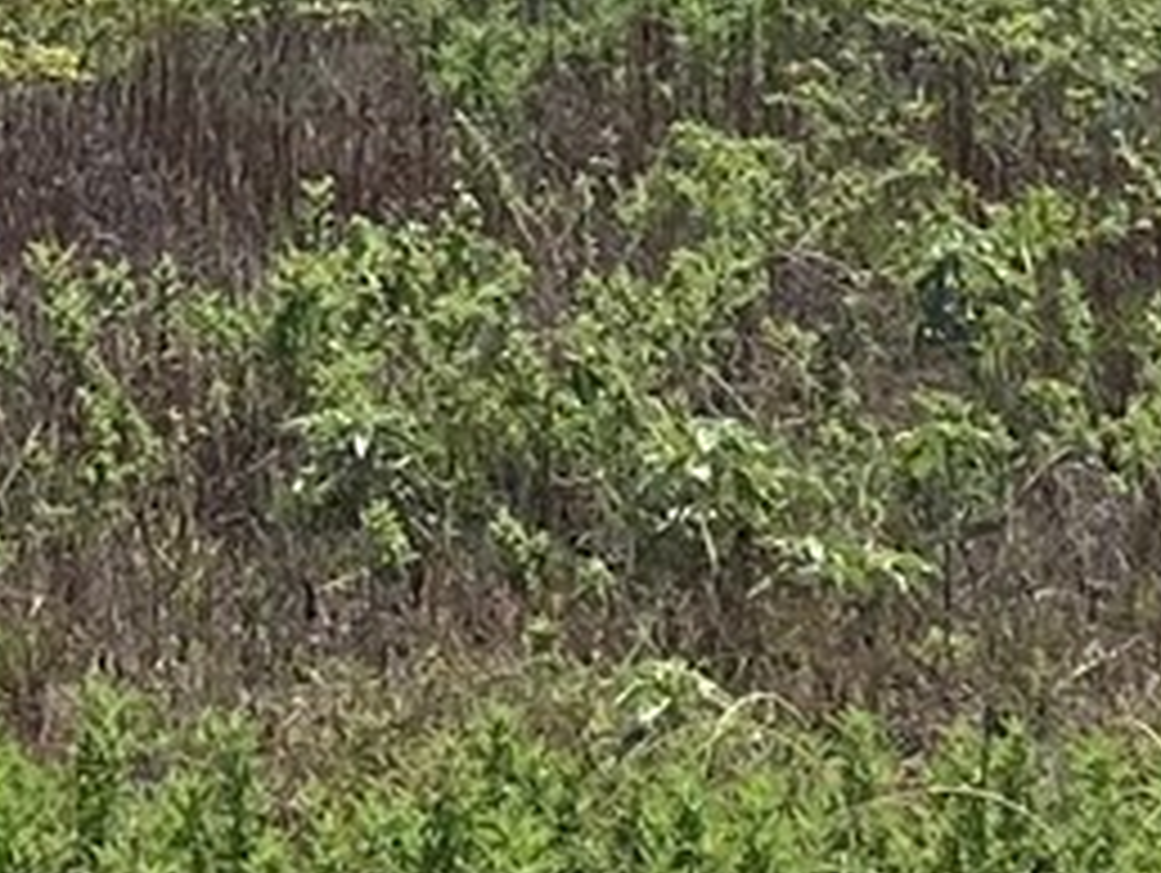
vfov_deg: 6.9
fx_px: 6916
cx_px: -140
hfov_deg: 9.5
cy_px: -945
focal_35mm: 206
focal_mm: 4.25
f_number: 1.8
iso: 32
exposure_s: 1/4444
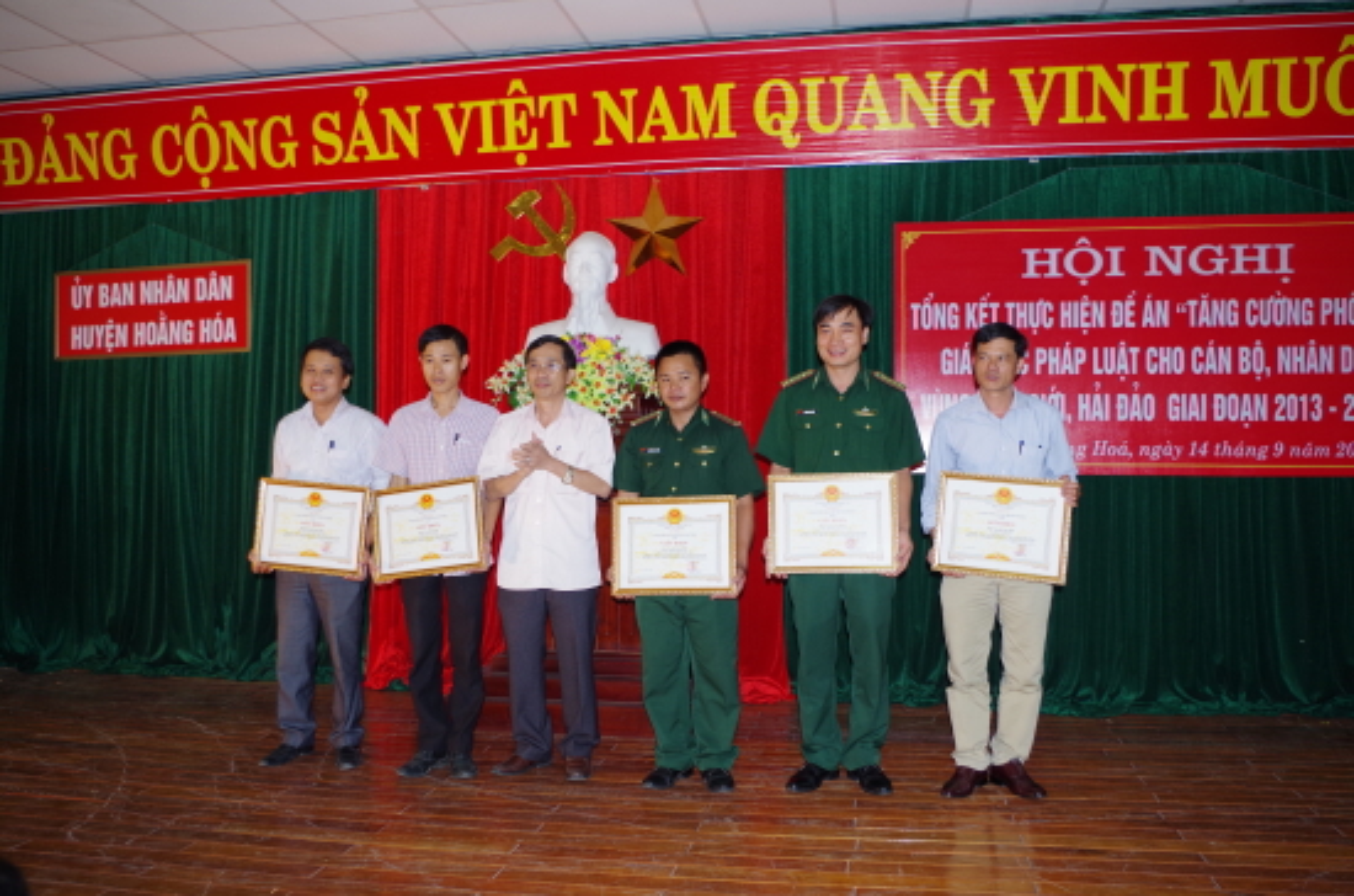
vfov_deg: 43.4
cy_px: 448
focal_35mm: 30
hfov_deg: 62.0
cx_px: 677
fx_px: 1126
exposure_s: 1/125
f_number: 4
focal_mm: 20
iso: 400
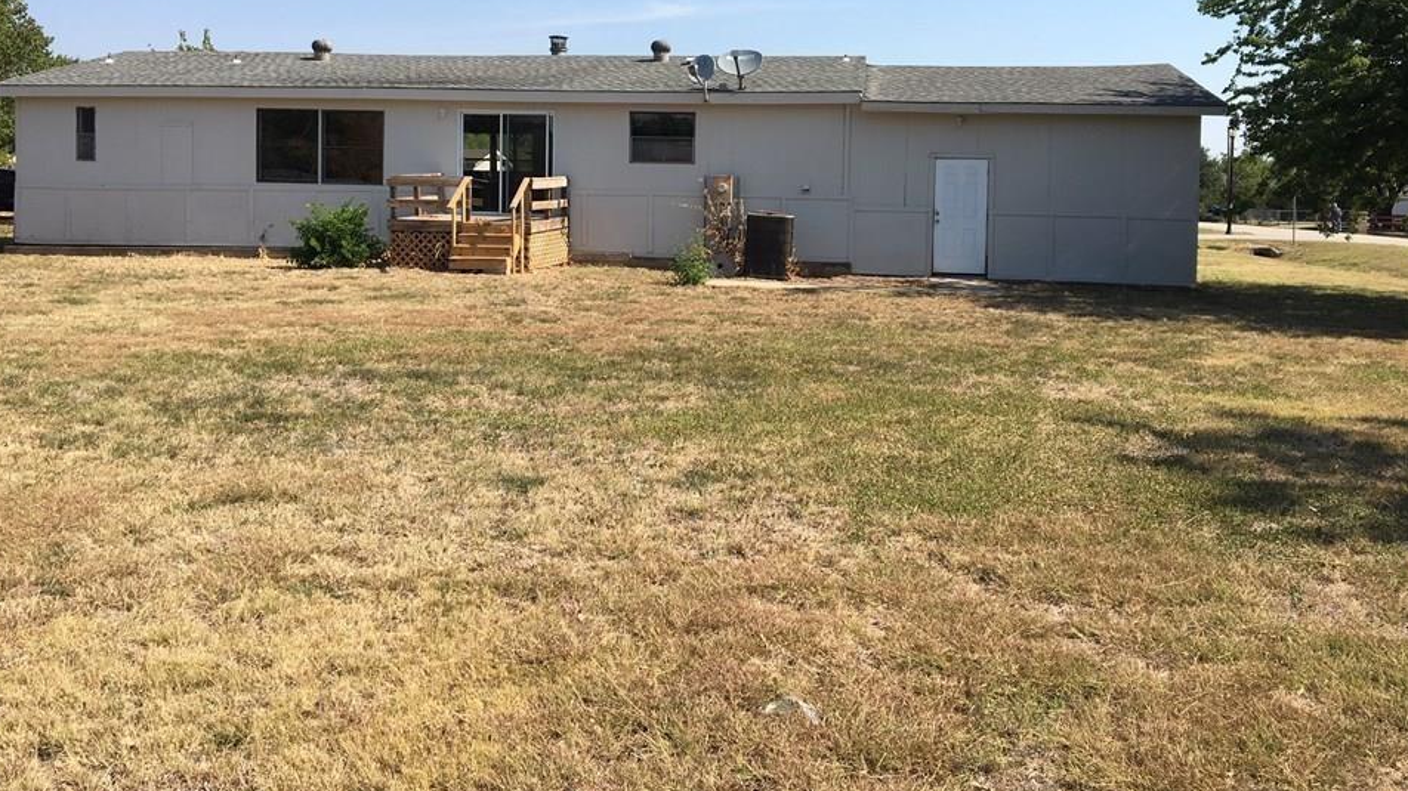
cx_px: 714
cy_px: 244
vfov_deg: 34.2
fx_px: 1269
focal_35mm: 34
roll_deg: -0.3
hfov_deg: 58.0
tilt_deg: -1.2
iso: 25
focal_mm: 4.15
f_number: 2.2
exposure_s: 1/1131
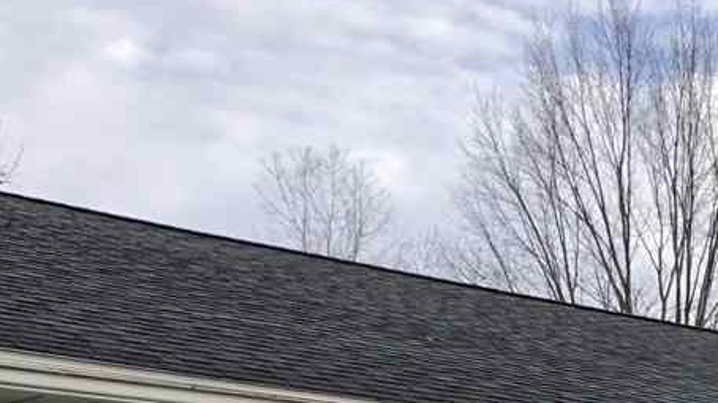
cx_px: 884
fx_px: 1637
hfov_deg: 22.6
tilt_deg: -1.2
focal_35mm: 86
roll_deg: -2.2
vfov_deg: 12.9
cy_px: 692
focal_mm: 4
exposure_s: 1/564
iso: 20
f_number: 1.8
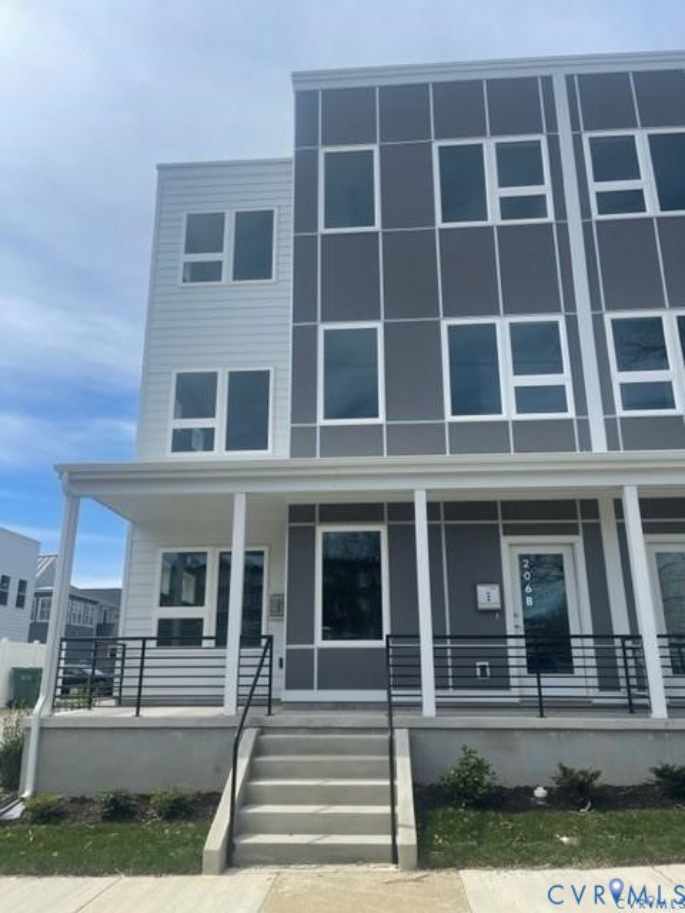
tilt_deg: +17.6
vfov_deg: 67.3
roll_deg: -2.5
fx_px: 686
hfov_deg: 53.1
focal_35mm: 26
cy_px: 456
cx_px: 342
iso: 32
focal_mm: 5.1
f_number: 1.6
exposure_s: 1/3559
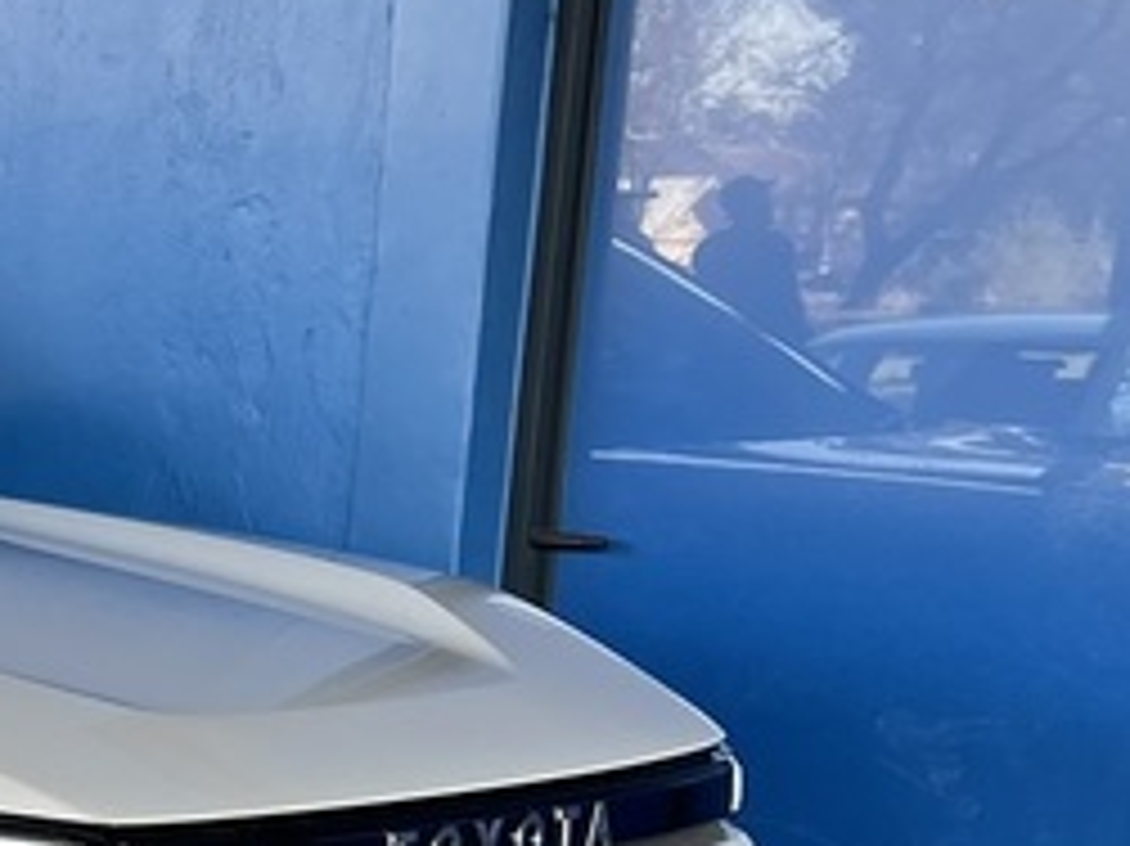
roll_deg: +0.4
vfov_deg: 13.9
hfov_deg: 16.4
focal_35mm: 102
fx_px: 3328
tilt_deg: -13.1
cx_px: -846
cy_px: 1089
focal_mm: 5.1
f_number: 1.6
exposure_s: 1/121
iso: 64
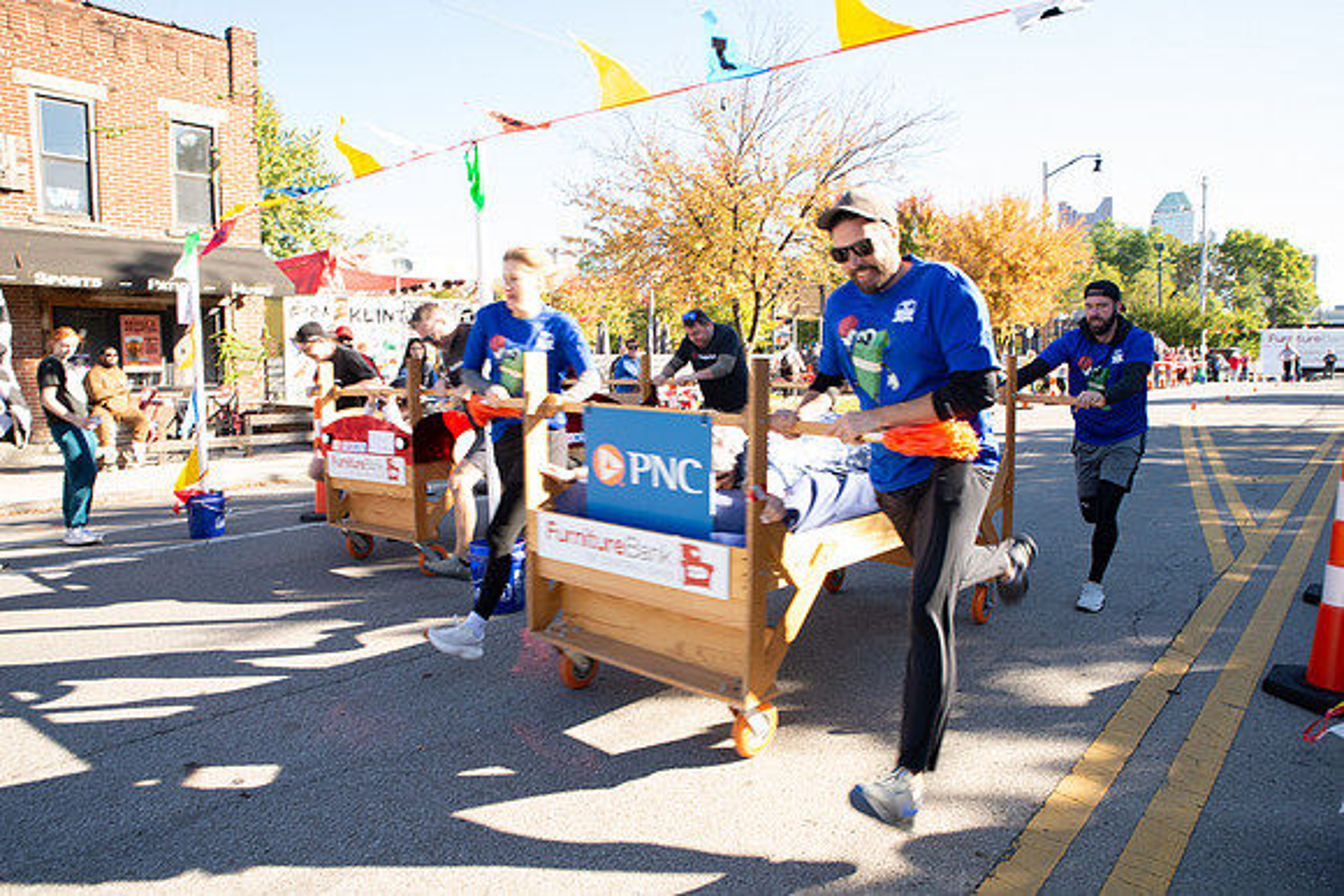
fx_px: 896
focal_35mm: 24
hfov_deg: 73.7
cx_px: 672
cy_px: 448
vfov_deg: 53.2
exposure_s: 1/160
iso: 800
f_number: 10
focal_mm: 24
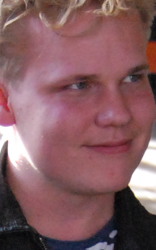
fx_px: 2277
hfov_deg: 3.9
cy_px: 436
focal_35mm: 335
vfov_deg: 6.2
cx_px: -27
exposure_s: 1/400
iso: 1600
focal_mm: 31
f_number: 4.5
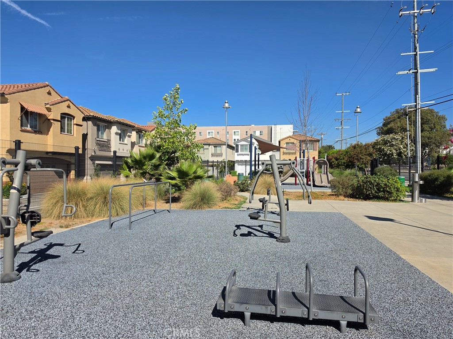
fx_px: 301
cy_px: 170
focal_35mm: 23
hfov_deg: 73.9
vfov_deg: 58.9
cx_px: 226
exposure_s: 1/7939
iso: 64
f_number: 1.4
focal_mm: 6.5
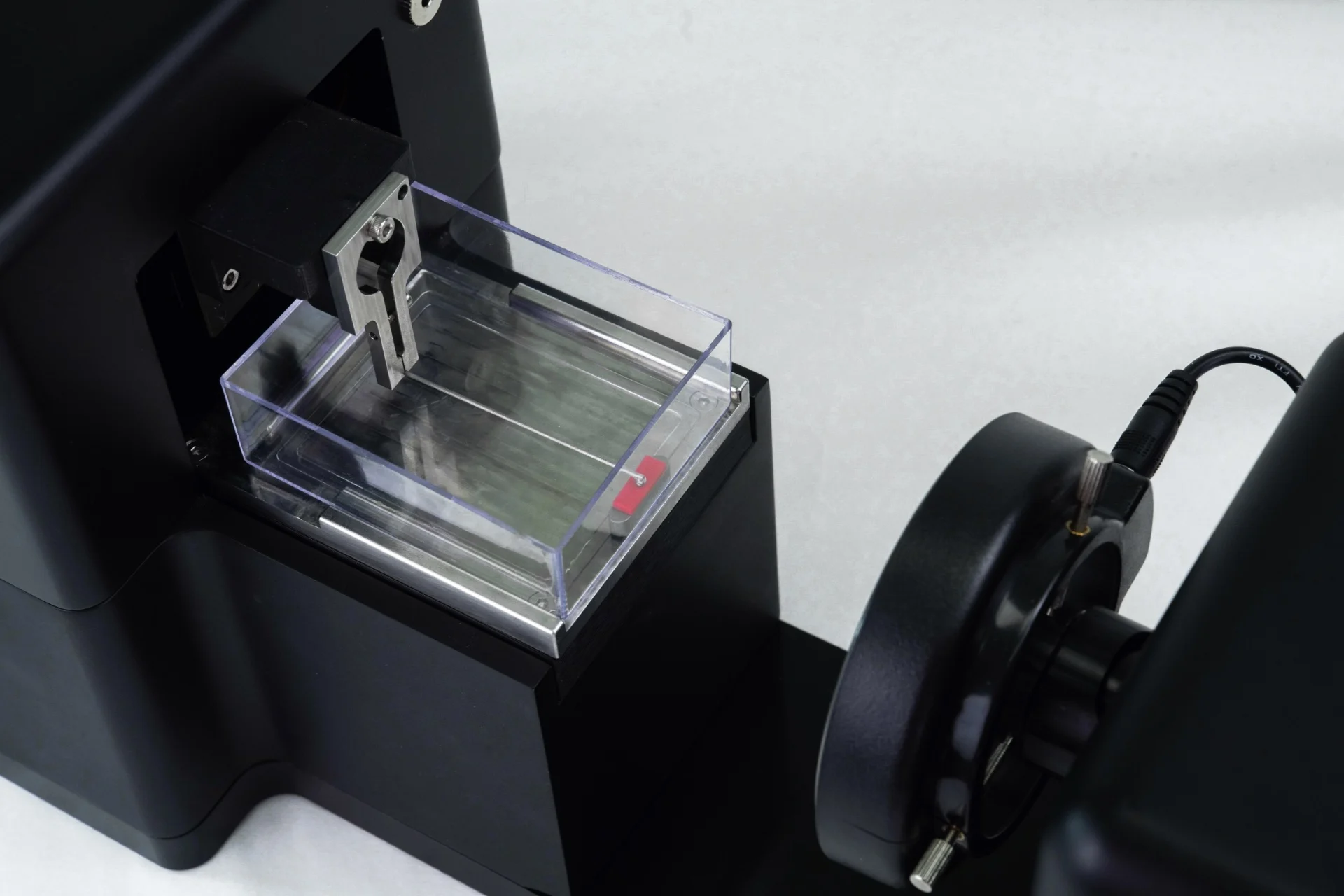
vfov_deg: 19.5
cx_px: 672
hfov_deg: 28.8
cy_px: 448
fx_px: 2613
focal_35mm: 70
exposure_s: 1/100
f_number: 14
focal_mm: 70
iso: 640
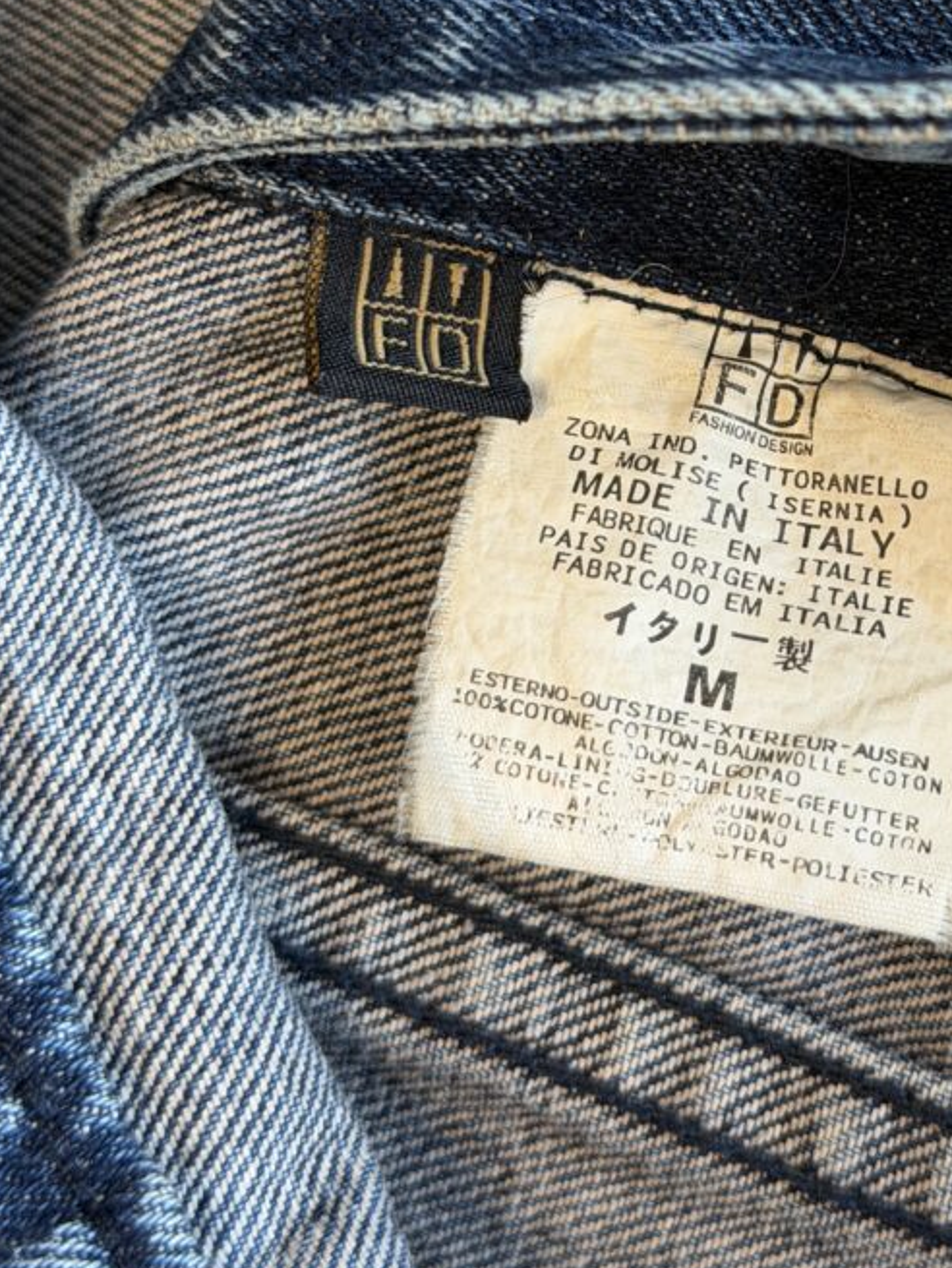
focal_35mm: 75
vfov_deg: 25.8
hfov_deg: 19.5
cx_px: 722
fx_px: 2747
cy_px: 366
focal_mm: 6.76
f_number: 1.78
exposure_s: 1/50
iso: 80
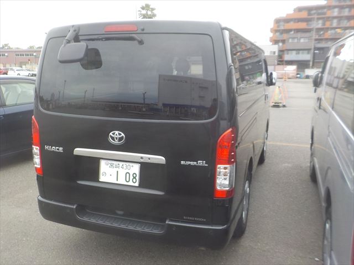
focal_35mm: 30
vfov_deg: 46.8
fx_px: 307
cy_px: 132
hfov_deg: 60.0
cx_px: 177
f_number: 3.3
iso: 125
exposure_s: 1/250
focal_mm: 4.1
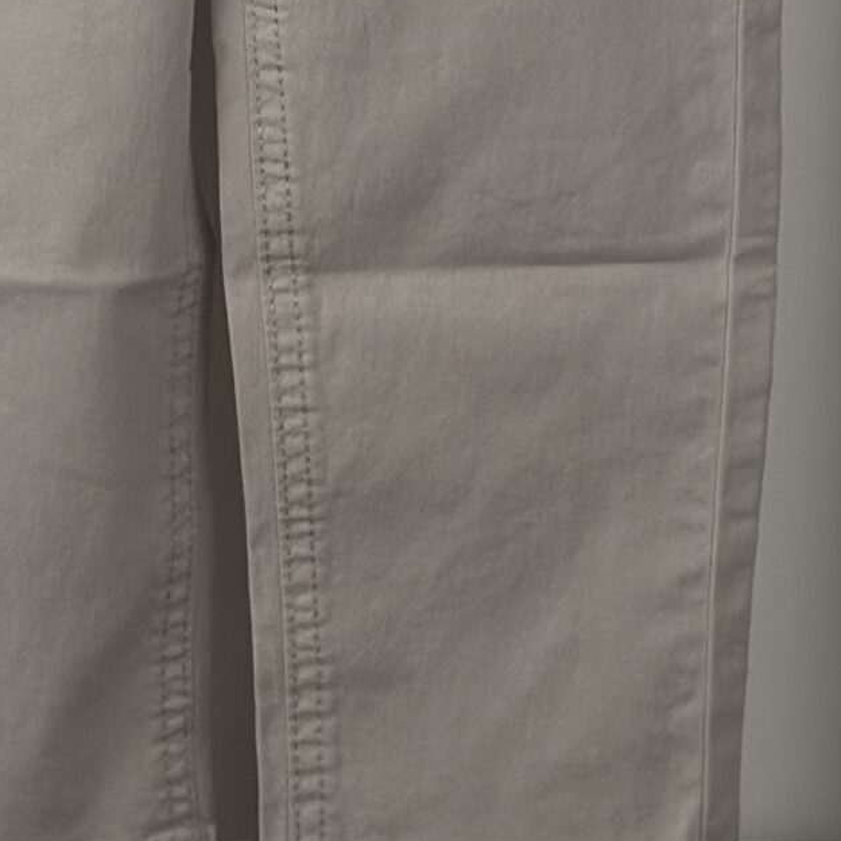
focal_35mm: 174
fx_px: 4783
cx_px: 191
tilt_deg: -7.7
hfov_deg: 10.0
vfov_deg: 9.7
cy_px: -534
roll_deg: -0.3
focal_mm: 6.86
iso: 80
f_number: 1.78
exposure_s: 1/424
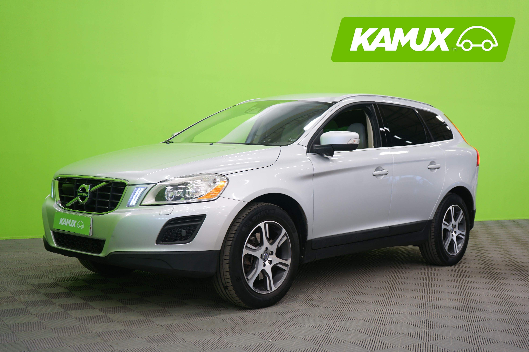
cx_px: 264
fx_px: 647
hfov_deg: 44.5
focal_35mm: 44
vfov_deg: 30.5
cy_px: 176
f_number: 4.5
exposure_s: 1/8
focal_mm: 44
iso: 400
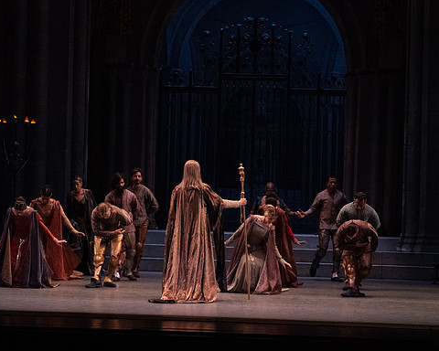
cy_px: 176
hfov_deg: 14.3
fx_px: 1754
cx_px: 194
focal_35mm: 135
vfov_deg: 11.4
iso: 20000
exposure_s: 1/320
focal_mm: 119
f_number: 10
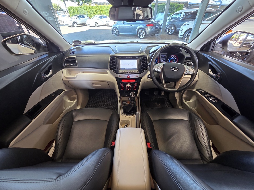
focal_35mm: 13
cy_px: 95
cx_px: 127
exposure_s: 1/50
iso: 200
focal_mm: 2.2
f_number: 2.2
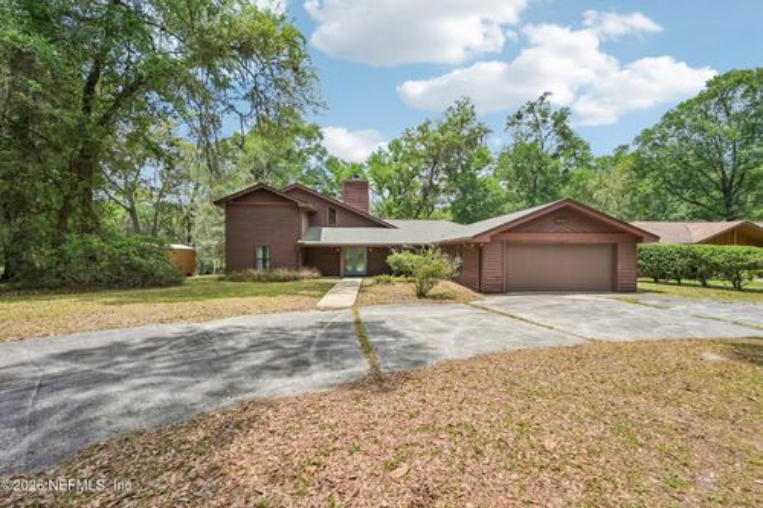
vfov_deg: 81.2
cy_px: 254
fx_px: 297
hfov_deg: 104.3
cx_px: 382
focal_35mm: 14
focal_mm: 14
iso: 100
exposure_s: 1/250
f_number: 8
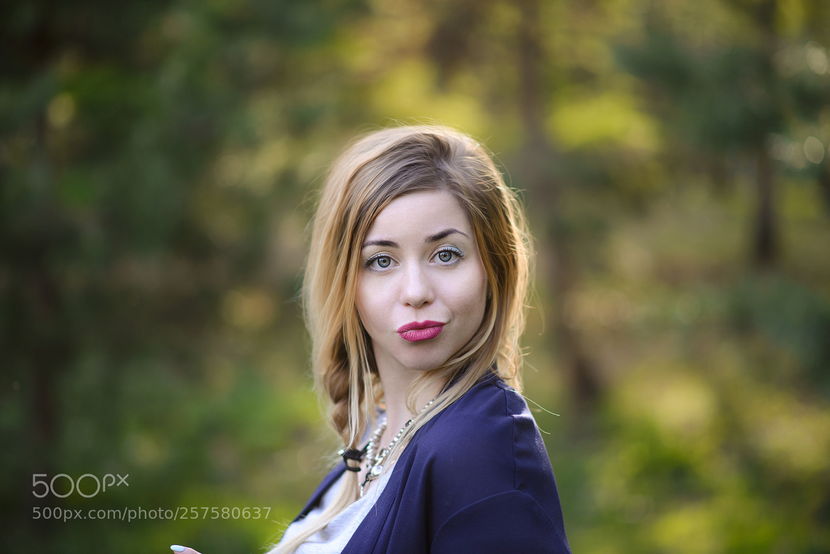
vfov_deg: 16.1
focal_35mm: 85
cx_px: 415
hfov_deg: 23.9
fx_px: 1960
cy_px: 277
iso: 125
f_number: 1.8
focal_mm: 85
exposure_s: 1/500
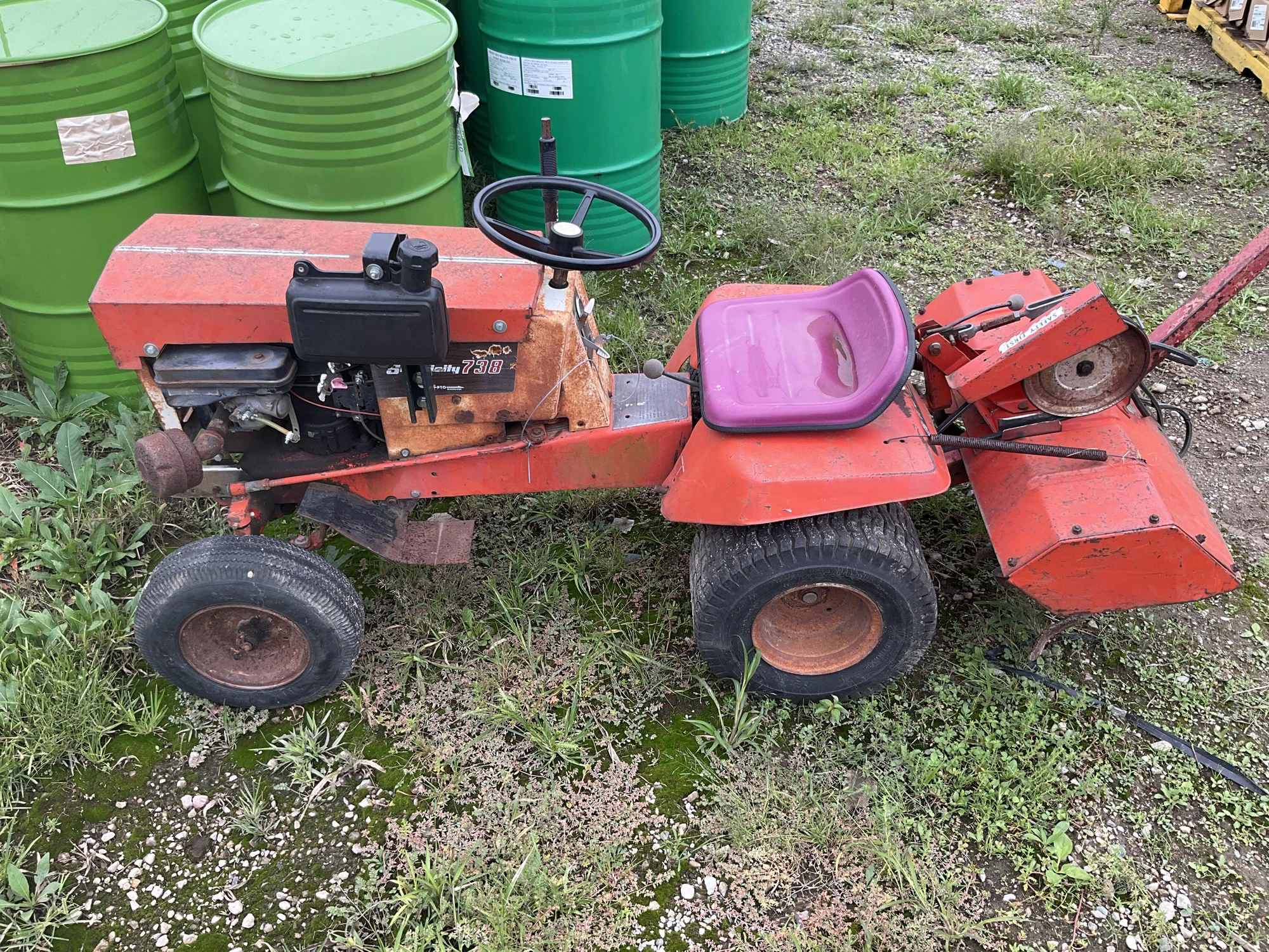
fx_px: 1063
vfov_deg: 48.2
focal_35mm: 29
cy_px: 476
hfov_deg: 61.7
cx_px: 634
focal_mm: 3
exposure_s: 1/145
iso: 20
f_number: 1.8
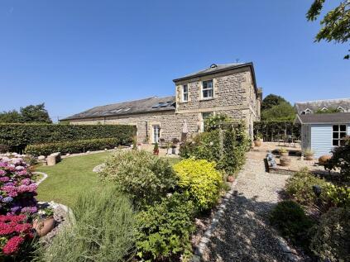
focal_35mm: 14
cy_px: 131
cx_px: 175
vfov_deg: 85.6
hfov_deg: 102.1
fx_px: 142
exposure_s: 1/770
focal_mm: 2.22
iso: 32
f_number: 2.2
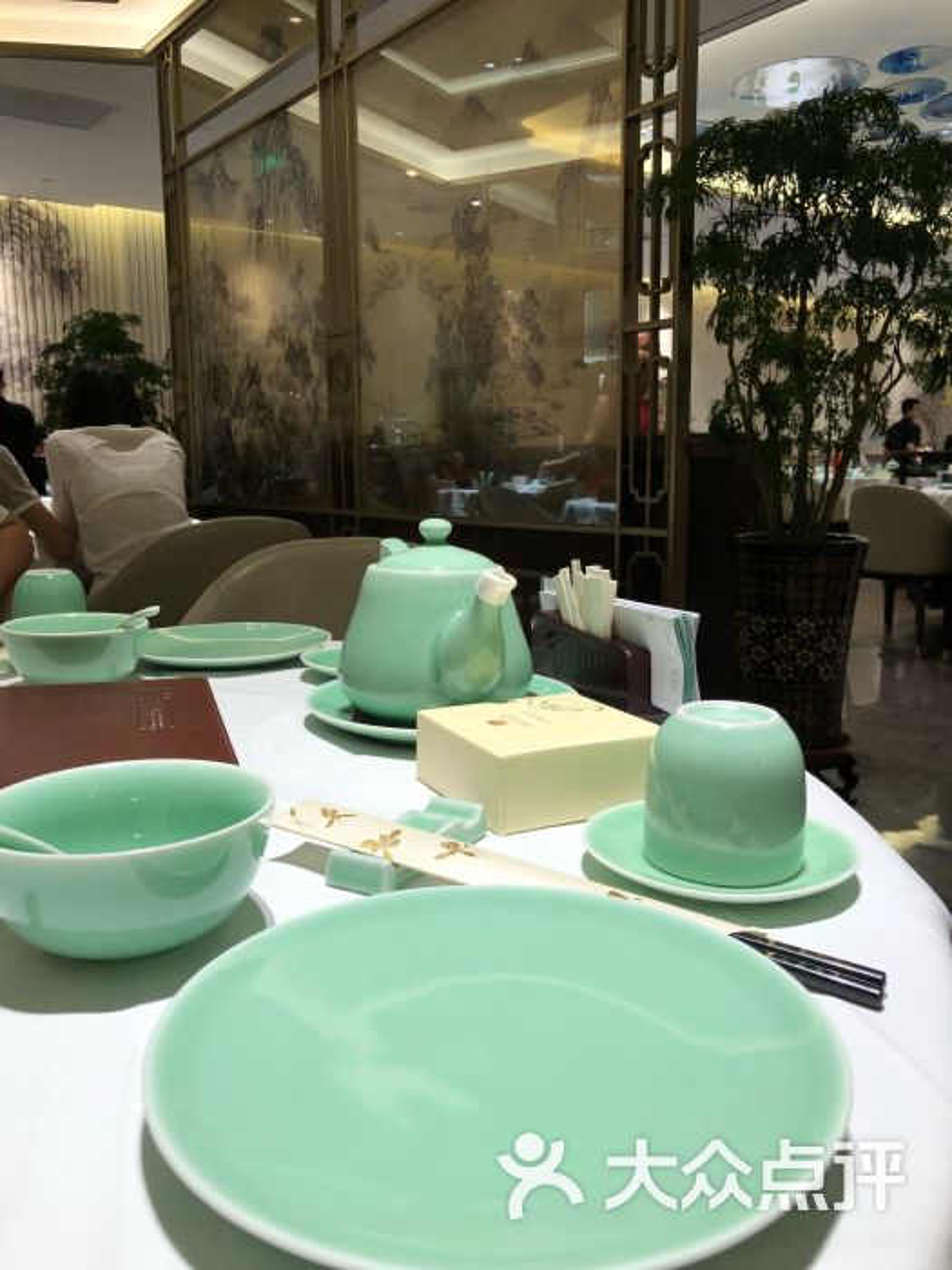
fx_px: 1027
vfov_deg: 63.4
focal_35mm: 28
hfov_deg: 49.7
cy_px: 635
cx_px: 476
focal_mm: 4
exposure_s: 1/50
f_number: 1.8
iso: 25
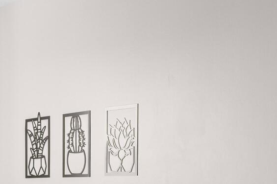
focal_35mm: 85
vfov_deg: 15.8
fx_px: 654
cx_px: 218
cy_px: 173
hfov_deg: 23.6
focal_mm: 16
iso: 800
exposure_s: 1/2.5
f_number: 22
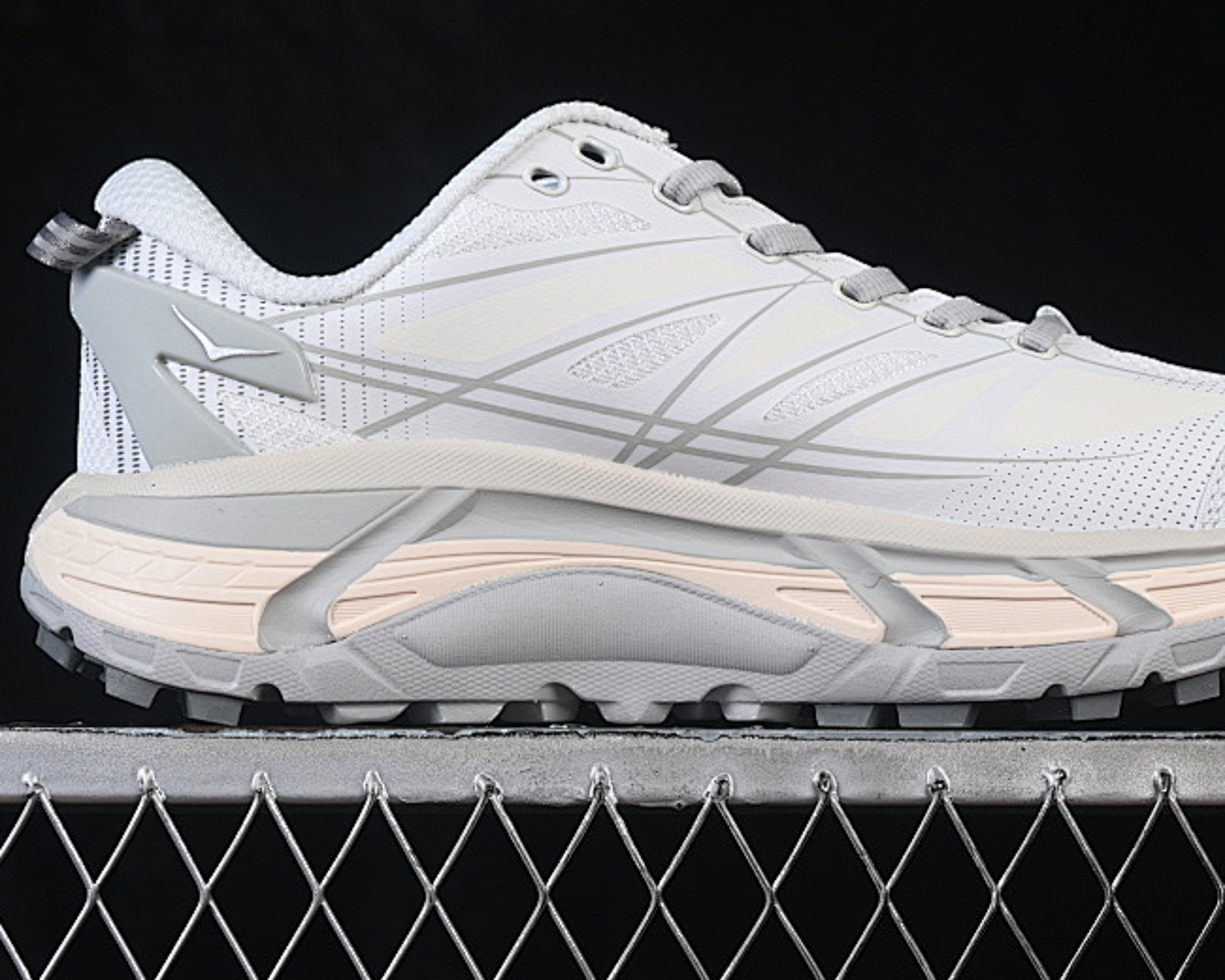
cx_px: 726
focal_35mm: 117
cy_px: 303
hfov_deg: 16.4
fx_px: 4242
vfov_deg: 13.2
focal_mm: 50
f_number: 8
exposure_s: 1/80
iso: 160
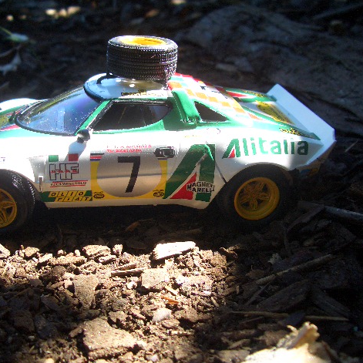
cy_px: 183
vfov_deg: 40.0
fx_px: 498
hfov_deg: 39.7
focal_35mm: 42
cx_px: 128
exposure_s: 1/160
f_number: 2.6
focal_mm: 5.8
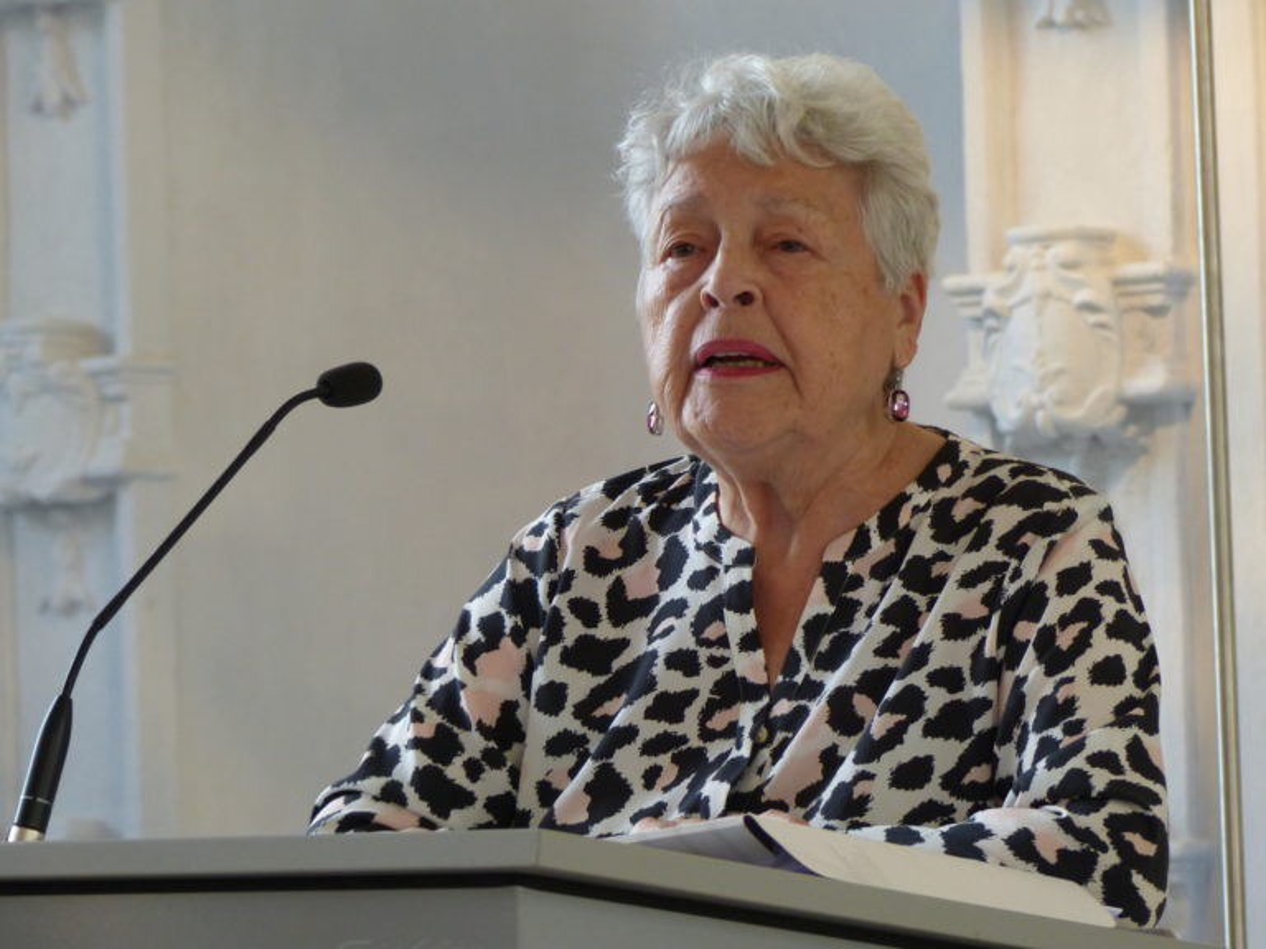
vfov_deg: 8.3
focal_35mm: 178
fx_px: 6510
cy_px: 474
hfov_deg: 11.1
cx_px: 633
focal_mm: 32
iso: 320
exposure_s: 1/80
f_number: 2.8
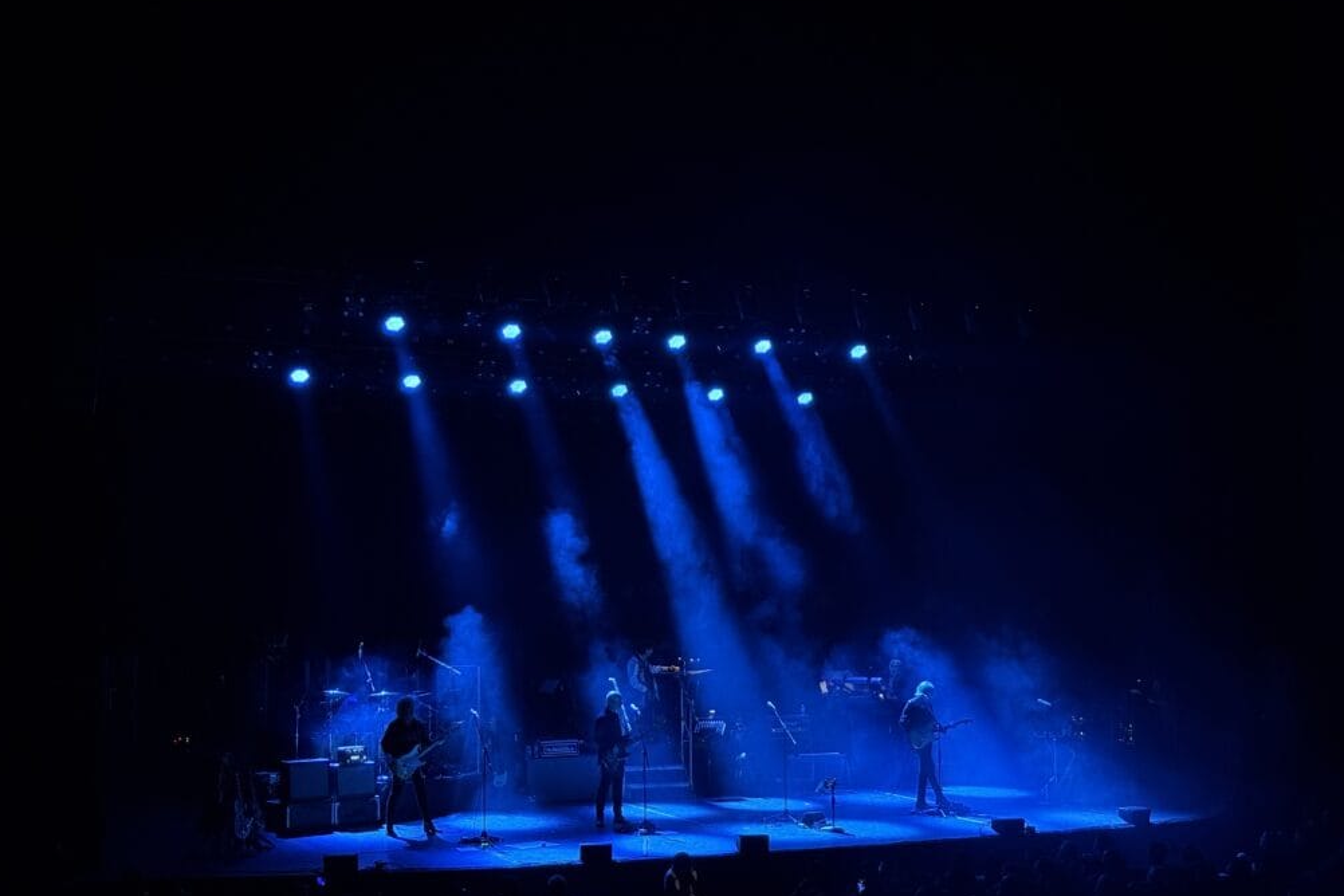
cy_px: 495
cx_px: 675
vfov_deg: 26.5
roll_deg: +0.4
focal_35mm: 51
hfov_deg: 38.9
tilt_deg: +3.3
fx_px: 1904
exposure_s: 1/39
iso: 400
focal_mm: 6.76
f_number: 1.78
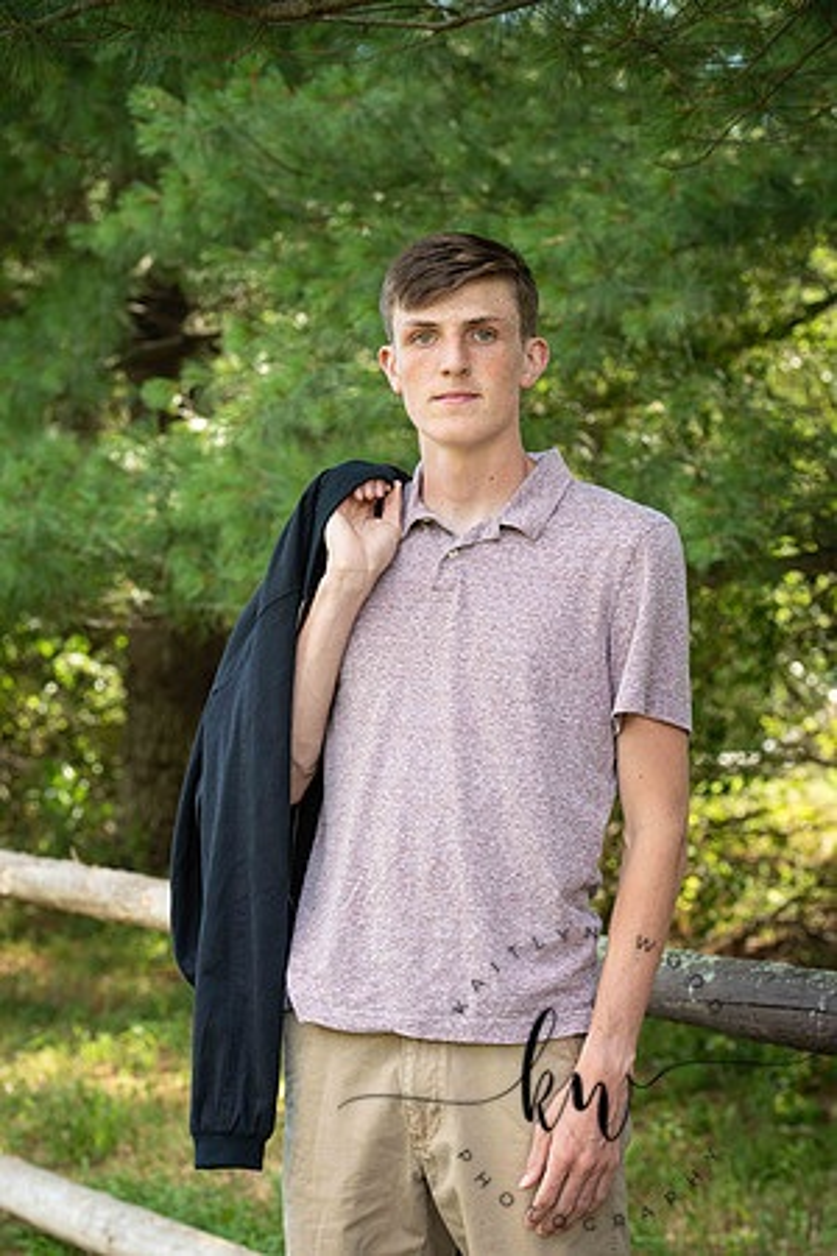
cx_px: 418
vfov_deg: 20.8
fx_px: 3417
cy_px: 628
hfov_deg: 14.0
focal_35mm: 98
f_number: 6.3
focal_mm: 98
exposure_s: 1/200
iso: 500
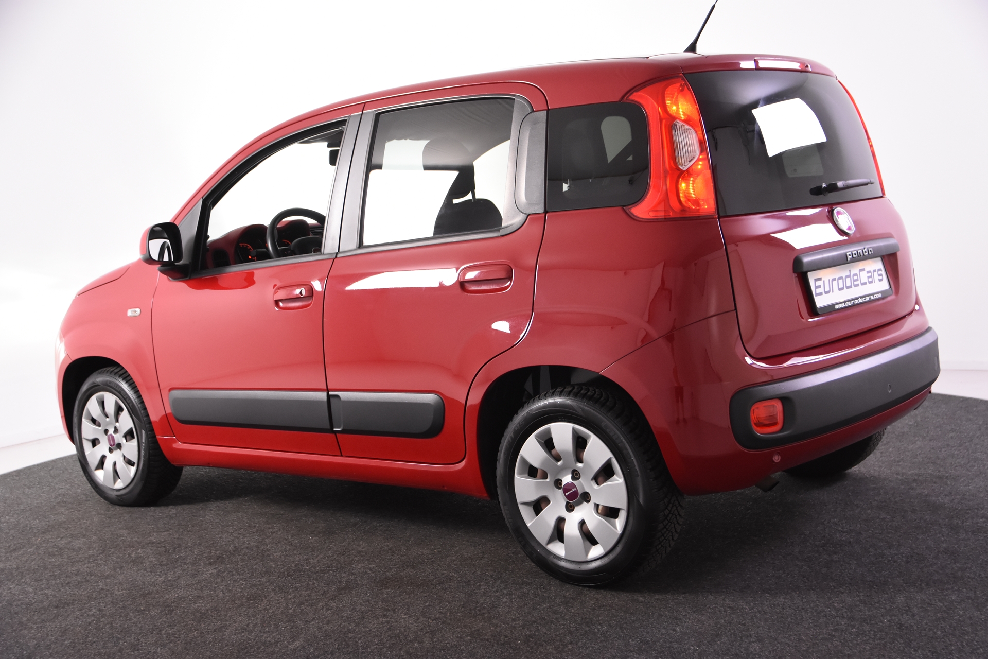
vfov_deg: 28.9
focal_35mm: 46
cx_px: 494
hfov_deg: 42.3
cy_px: 330
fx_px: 1276
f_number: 4.5
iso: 1600
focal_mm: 31
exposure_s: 1/80
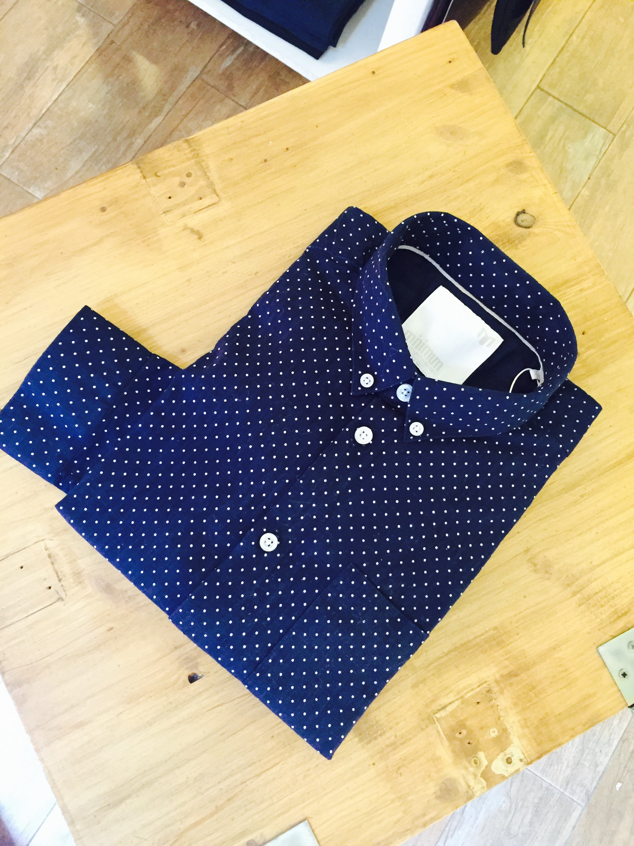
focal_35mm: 29
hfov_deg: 48.2
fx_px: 708
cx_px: 317
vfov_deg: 61.7
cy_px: 423
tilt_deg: -79.4
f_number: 2.2
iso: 250
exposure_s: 1/17
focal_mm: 4.15
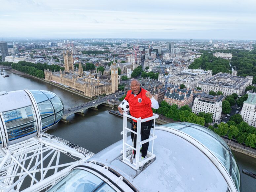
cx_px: 128
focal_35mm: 24
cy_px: 96
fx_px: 177
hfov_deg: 71.6
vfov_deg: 56.7
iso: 100
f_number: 3.2
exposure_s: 1/50
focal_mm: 12.29
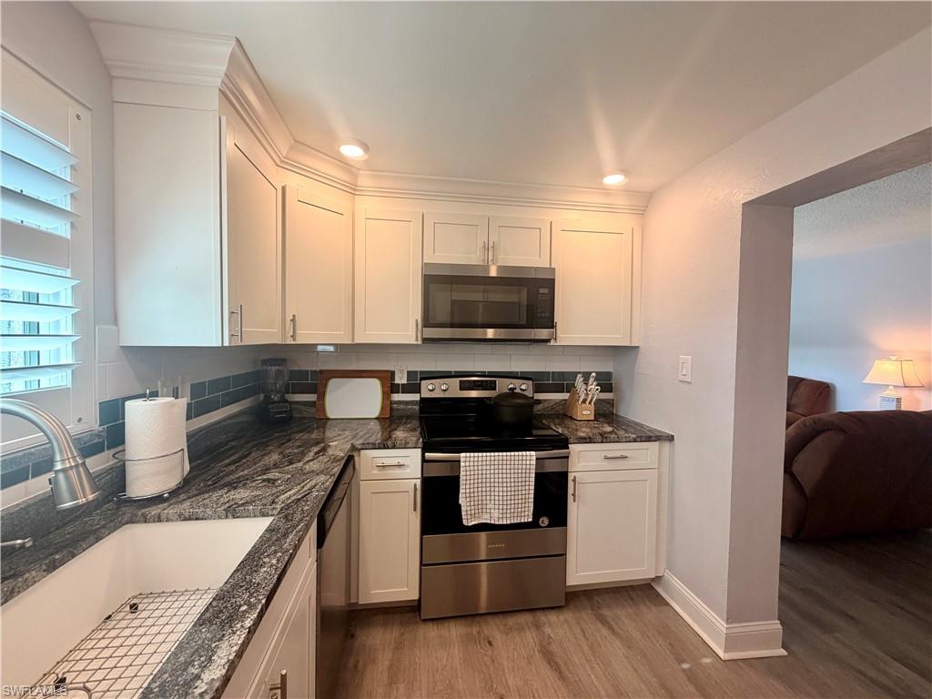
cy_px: 350
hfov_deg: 102.1
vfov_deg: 85.7
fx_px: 377
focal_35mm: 14
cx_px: 466
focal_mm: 2.22
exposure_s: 1/120
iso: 200
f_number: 2.2
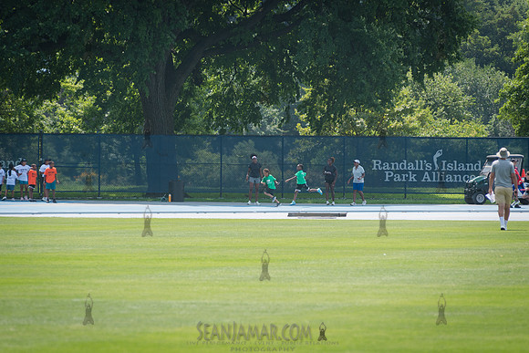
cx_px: 248
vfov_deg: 5.9
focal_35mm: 231
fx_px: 3400
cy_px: 196
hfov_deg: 8.9
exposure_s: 1/1000
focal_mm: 200
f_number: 4.5
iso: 250
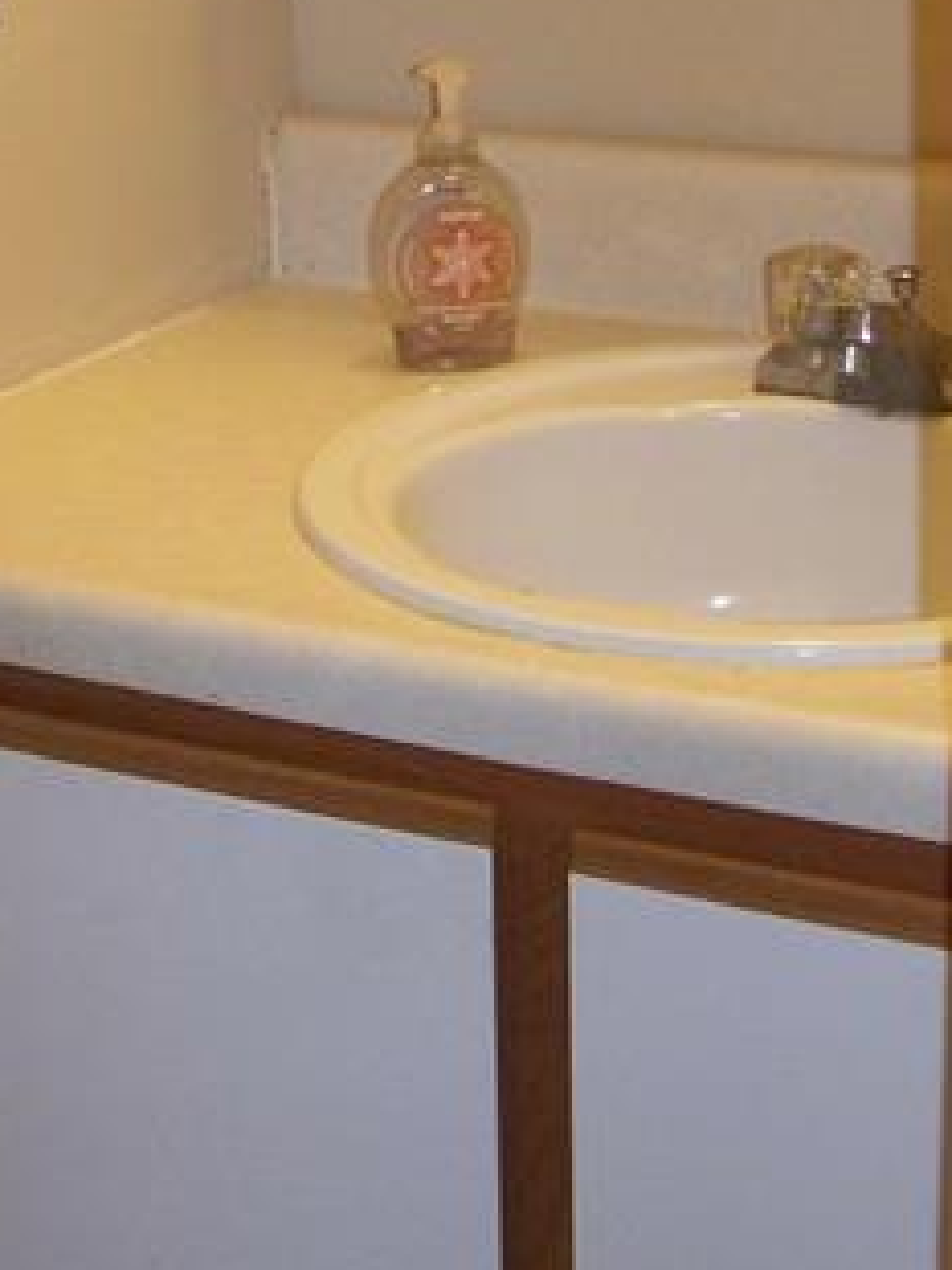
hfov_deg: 16.5
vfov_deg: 21.4
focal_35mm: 89
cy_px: 69
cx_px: 184
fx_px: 3266
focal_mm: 5.85
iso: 200
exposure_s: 1/30
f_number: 2.8
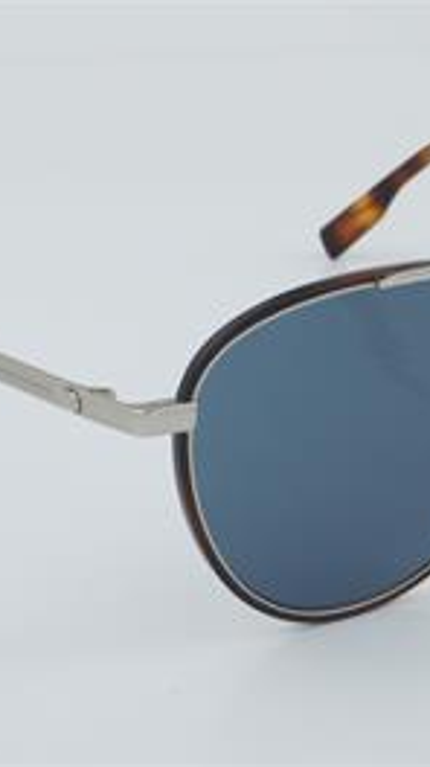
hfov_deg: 10.1
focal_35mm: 119
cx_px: 349
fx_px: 2418
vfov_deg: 18.0
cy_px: 384
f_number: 32
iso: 100
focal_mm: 50
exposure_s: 1/4
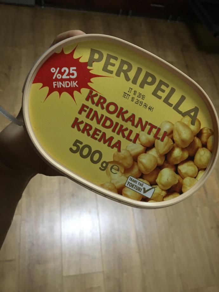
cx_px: 110
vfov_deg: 61.7
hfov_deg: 48.2
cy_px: 146
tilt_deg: -59.0
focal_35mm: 29
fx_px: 245
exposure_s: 1/33
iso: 200
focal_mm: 4.15
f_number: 2.2
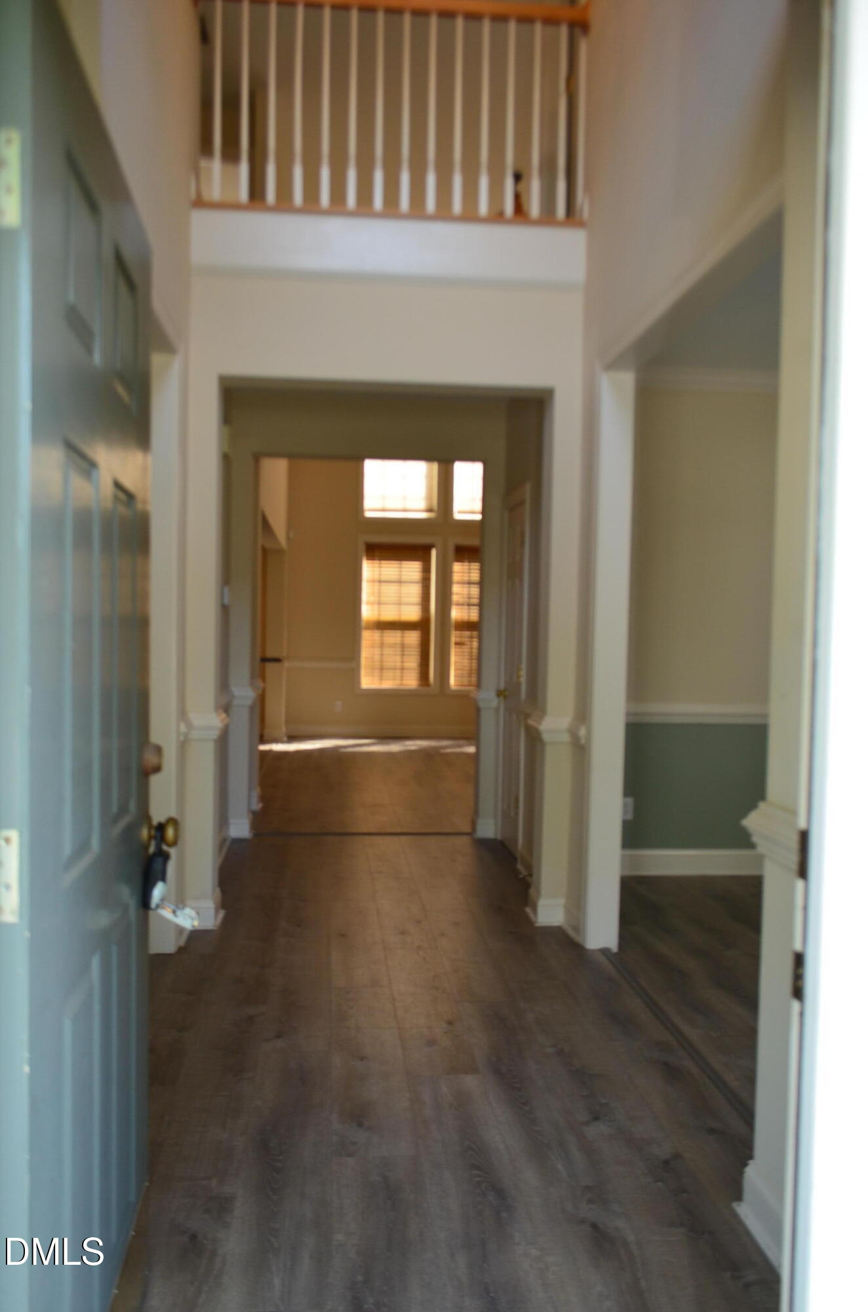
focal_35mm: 27
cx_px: 434
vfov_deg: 67.5
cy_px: 656
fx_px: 981
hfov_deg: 47.7
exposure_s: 1/80
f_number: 4.5
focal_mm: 18
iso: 400
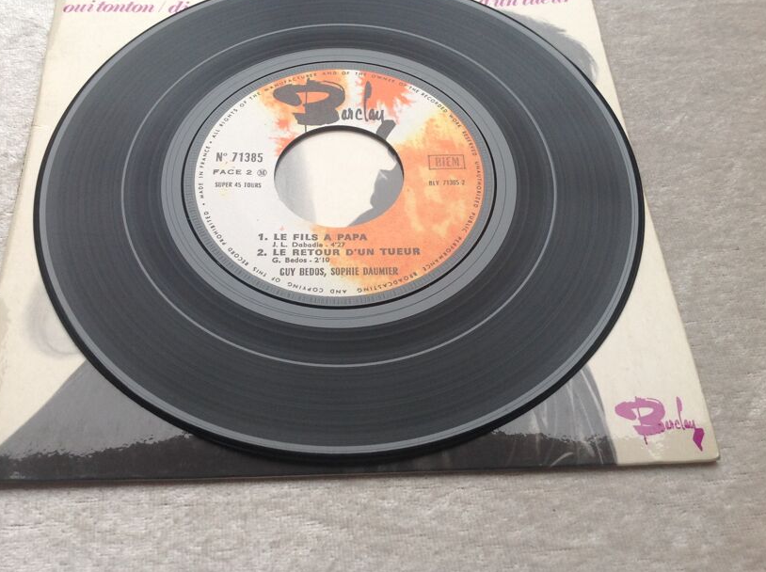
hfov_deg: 43.9
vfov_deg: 33.4
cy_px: 236
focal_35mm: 43
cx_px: 343
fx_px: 950
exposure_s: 1/20
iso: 50
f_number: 2.4
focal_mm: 4.28
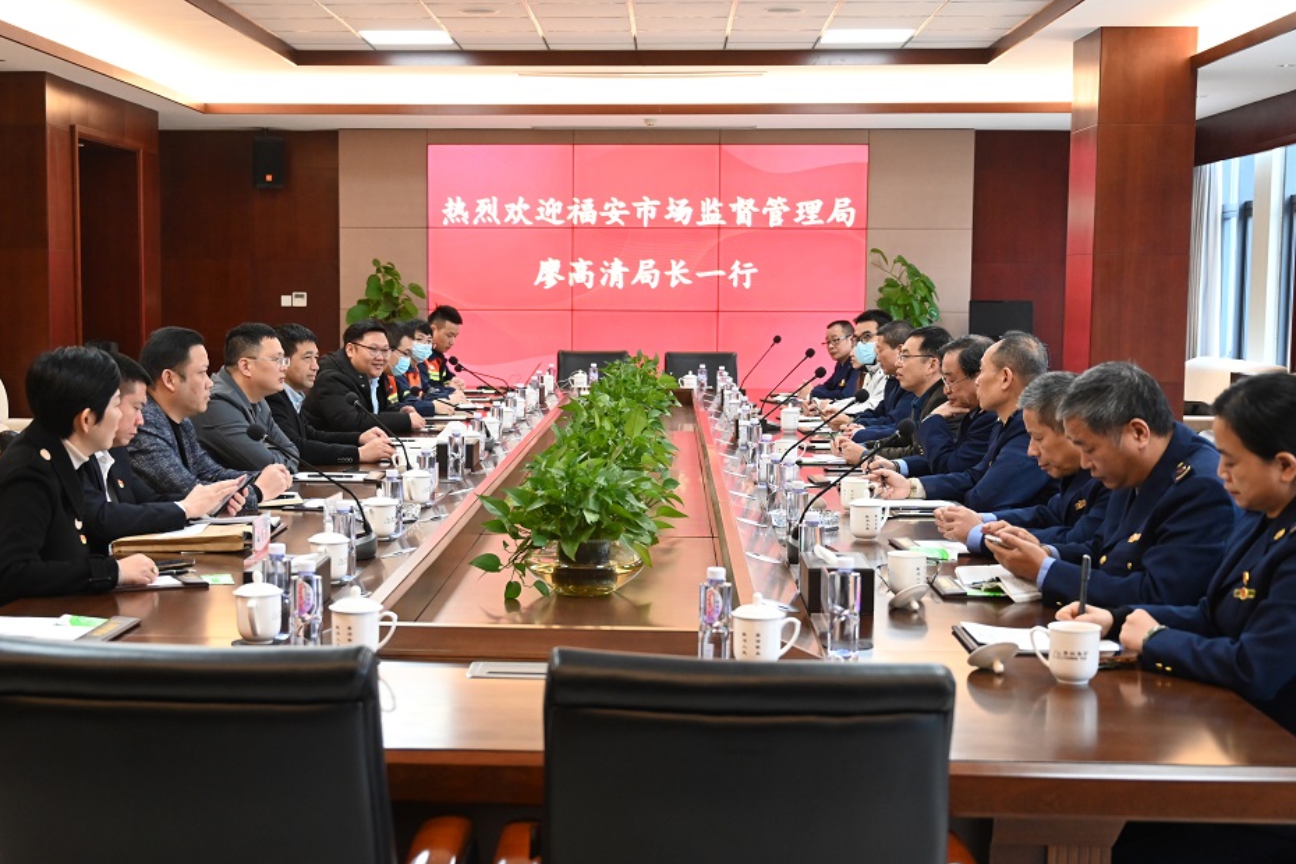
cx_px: 641
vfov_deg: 31.2
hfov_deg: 45.4
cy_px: 443
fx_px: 1548
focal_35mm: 43
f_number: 4
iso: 2200
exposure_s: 1/125
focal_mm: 40
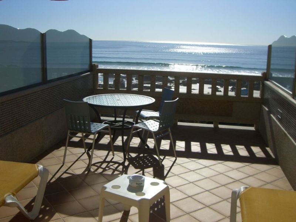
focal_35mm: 38
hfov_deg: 49.0
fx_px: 325
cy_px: 111
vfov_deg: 37.7
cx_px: 148
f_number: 4.3
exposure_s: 1/2000
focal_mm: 6.2
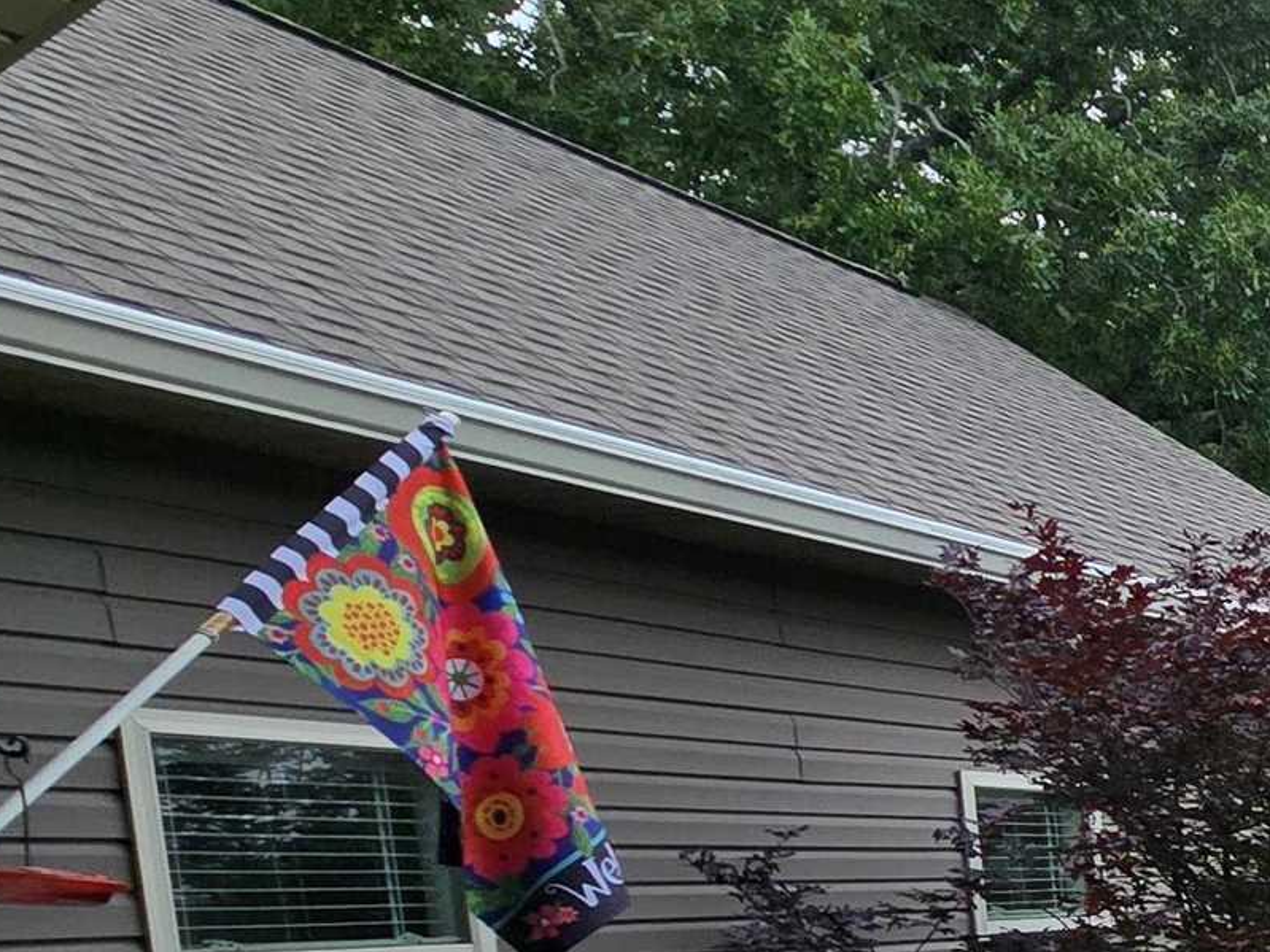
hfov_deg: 22.8
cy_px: 1092
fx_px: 1834
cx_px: 2241
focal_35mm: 50
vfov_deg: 26.4
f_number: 2.2
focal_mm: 2.2
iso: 50
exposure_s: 1/408
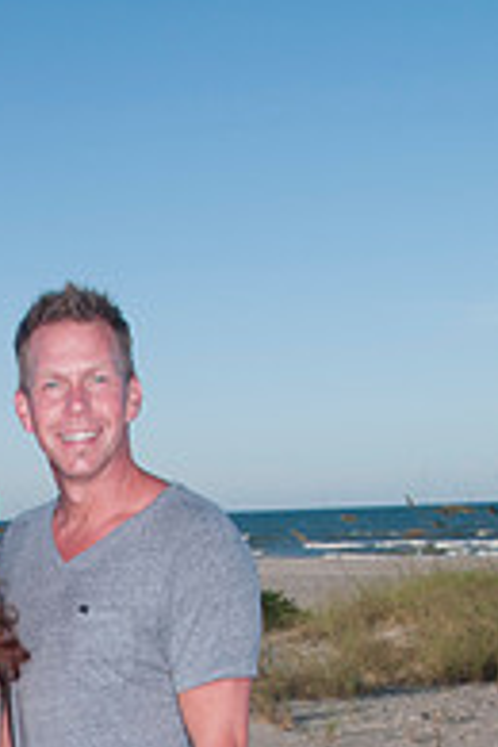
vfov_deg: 21.3
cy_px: 850
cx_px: -67
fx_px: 1867
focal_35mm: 90
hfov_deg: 14.8
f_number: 10
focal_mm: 26
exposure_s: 1/250
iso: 100
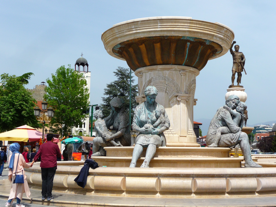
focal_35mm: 50
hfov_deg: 38.2
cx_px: 138
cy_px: 104
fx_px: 399
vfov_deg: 29.1
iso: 100
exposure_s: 1/250
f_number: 10
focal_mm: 8.5
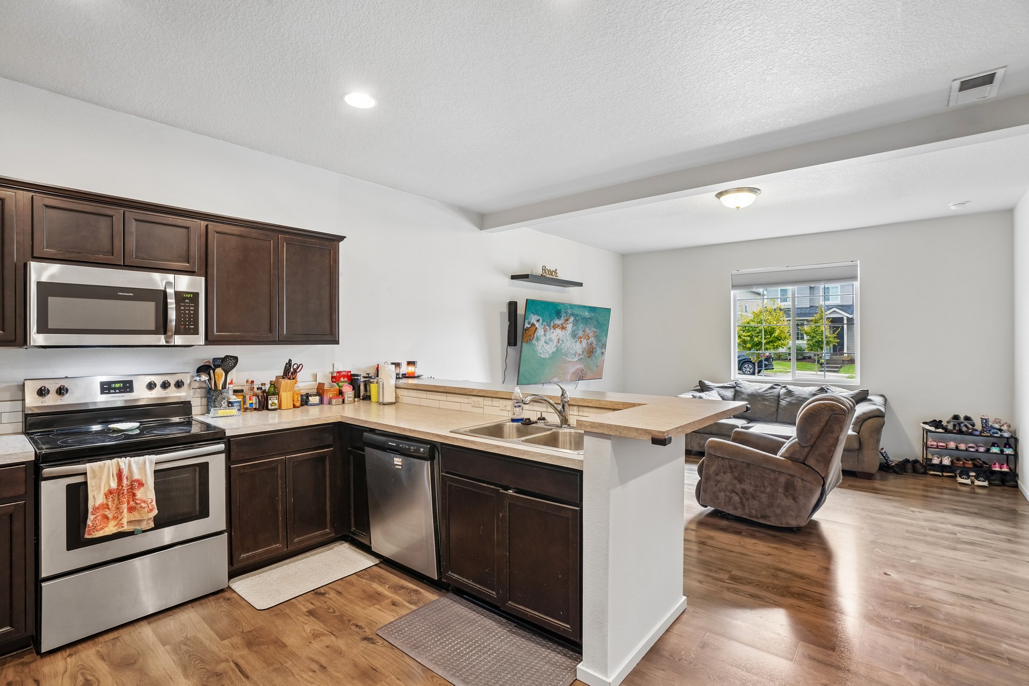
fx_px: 457
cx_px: 514
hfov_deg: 96.7
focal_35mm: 16
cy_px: 343
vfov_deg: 73.7
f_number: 8
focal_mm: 16
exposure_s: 1/5
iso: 400
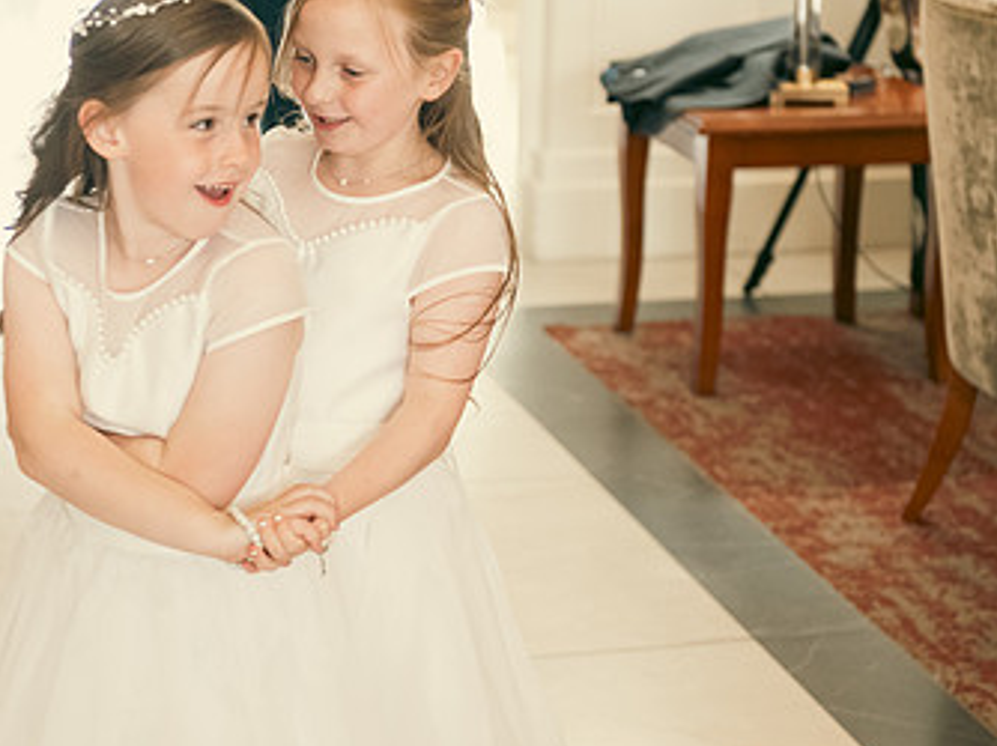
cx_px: 385
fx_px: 2792
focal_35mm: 97
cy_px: 264
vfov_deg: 15.2
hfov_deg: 20.2
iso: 800
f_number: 3.5
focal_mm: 58
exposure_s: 1/160
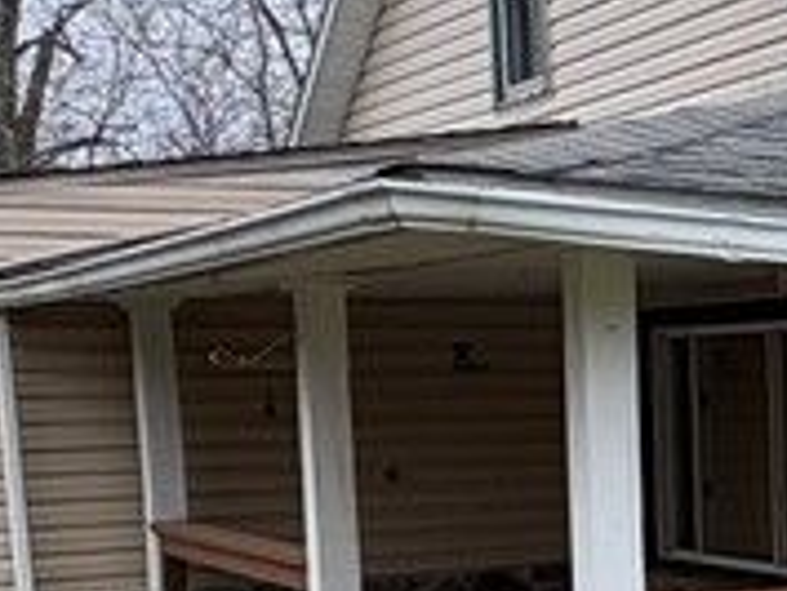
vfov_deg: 17.9
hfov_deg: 17.8
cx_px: 1521
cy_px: 547
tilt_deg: -3.3
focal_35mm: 81
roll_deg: +0.5
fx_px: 1843
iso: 64
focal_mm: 2.22
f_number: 2.2
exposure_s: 1/515
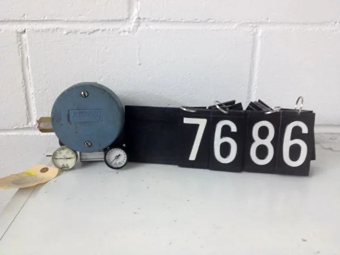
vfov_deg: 40.7
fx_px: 344
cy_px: 128
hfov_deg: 52.6
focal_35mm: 35
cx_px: 170
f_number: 2.4
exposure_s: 1/20
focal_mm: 4.28
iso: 160
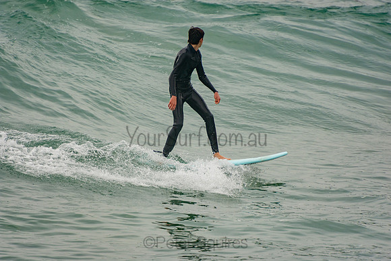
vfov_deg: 2.3
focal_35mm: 600
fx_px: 6518
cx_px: 196
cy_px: 130
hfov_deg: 3.4
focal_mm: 400
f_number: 5.6
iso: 220
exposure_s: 1/1250
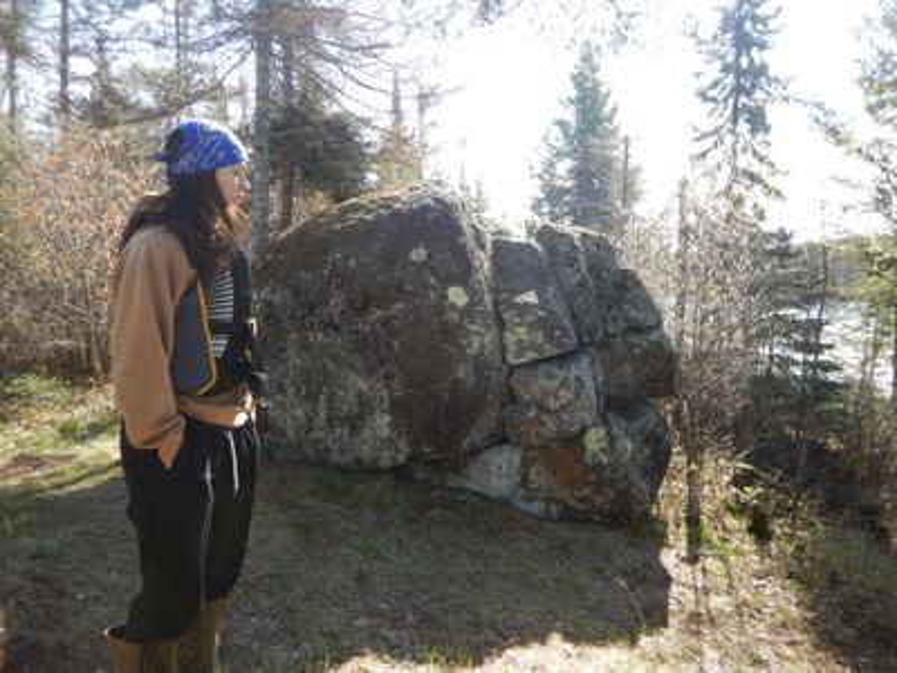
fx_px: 622
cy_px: 336
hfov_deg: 71.6
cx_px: 448
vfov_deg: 56.8
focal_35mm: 24
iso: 125
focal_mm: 4.3
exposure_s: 1/320
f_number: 2.8
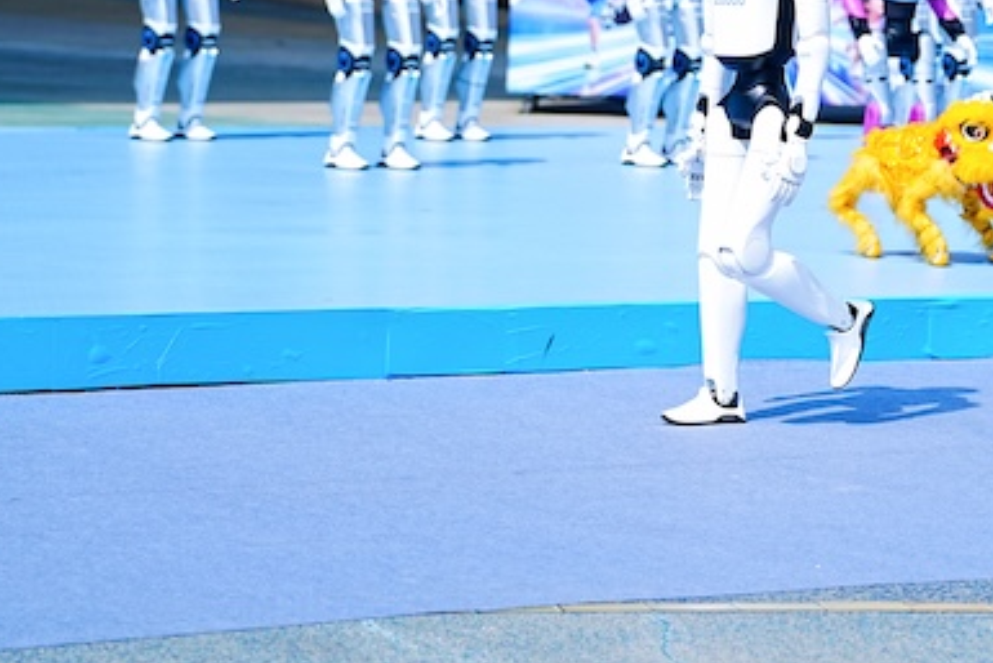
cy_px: 4
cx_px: 787
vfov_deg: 7.2
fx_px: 5270
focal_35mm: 191
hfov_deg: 10.7
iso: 100
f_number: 2.8
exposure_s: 1/2500
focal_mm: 92
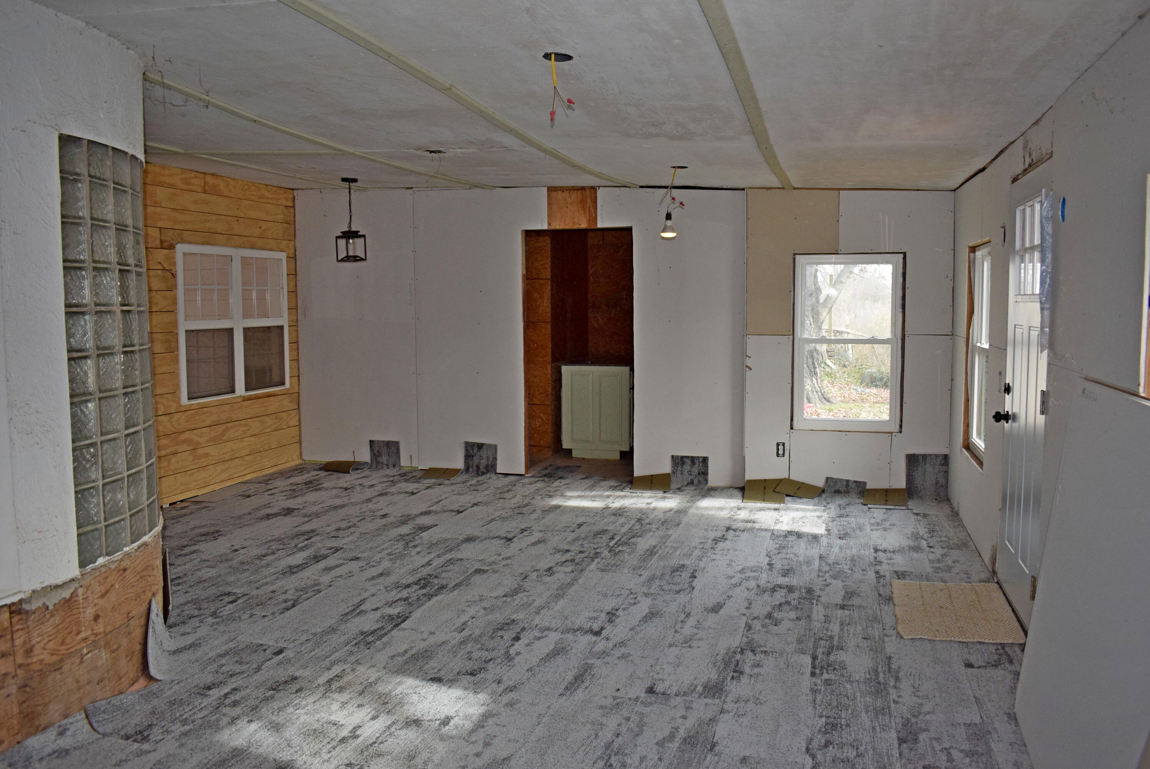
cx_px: 575
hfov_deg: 67.3
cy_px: 384
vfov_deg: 48.0
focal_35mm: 27
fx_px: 863
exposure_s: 1/80
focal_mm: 18
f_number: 4.5
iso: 800
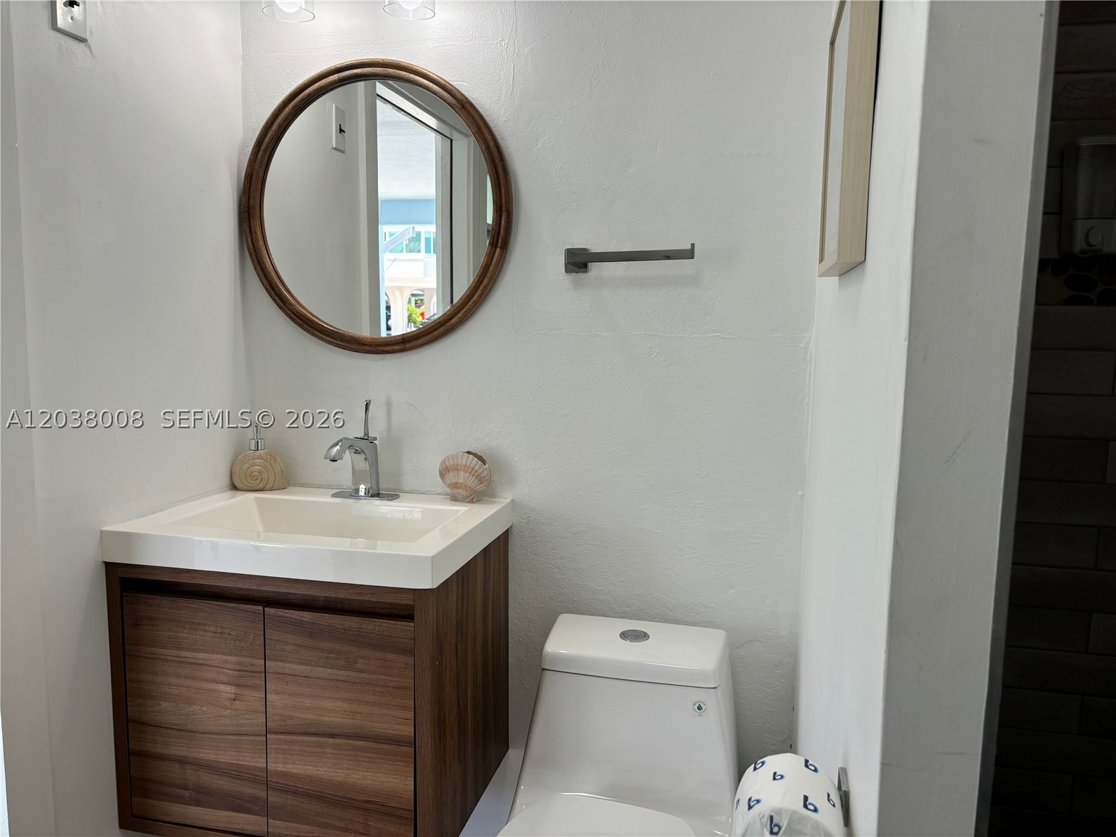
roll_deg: -0.3
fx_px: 838
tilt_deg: -7.5
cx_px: 558
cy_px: 418
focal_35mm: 26
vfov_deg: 53.1
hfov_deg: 67.3
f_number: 1.6
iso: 40
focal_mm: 5.96
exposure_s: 1/246
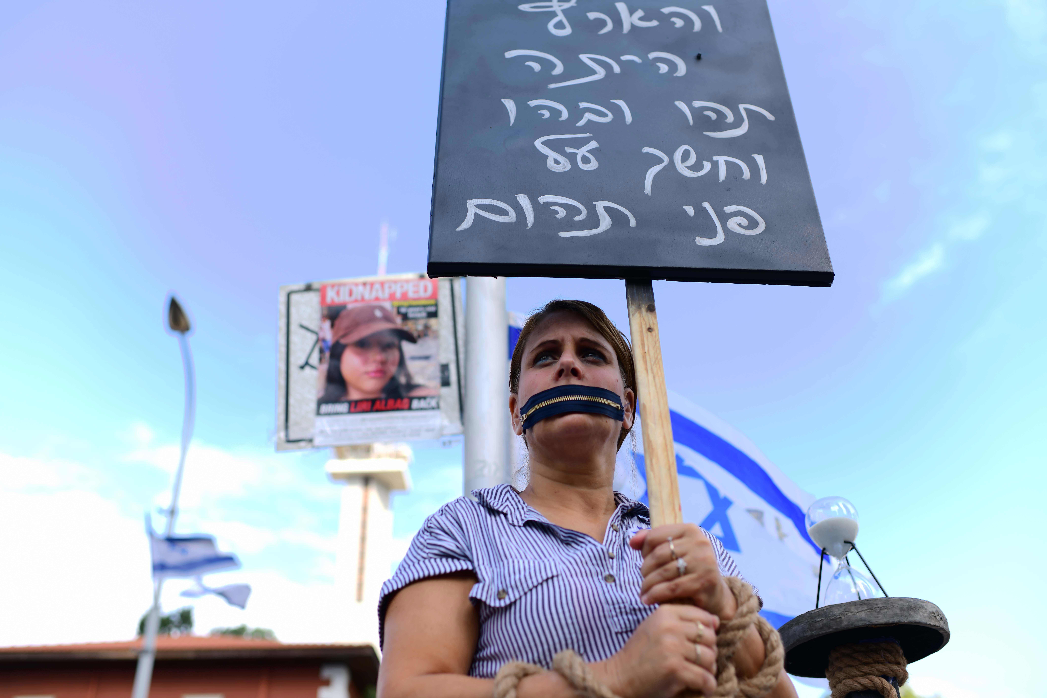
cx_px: 524
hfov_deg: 54.4
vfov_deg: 37.9
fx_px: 1018
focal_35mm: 35
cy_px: 349
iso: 31
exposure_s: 1/250
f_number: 3.2
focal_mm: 35
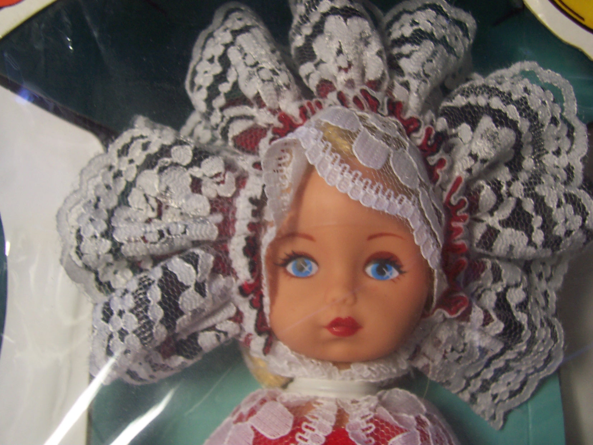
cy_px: 222
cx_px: 296
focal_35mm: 37
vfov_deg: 38.7
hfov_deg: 50.1
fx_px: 634
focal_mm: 5.6
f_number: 2.8
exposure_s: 1/30
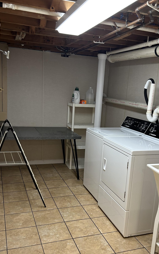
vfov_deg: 56.4
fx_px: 236
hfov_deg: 37.2
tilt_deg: -12.7
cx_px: 85
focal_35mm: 34
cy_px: 148
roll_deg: -2.0
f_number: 1.5
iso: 160
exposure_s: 1/60
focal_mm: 5.7
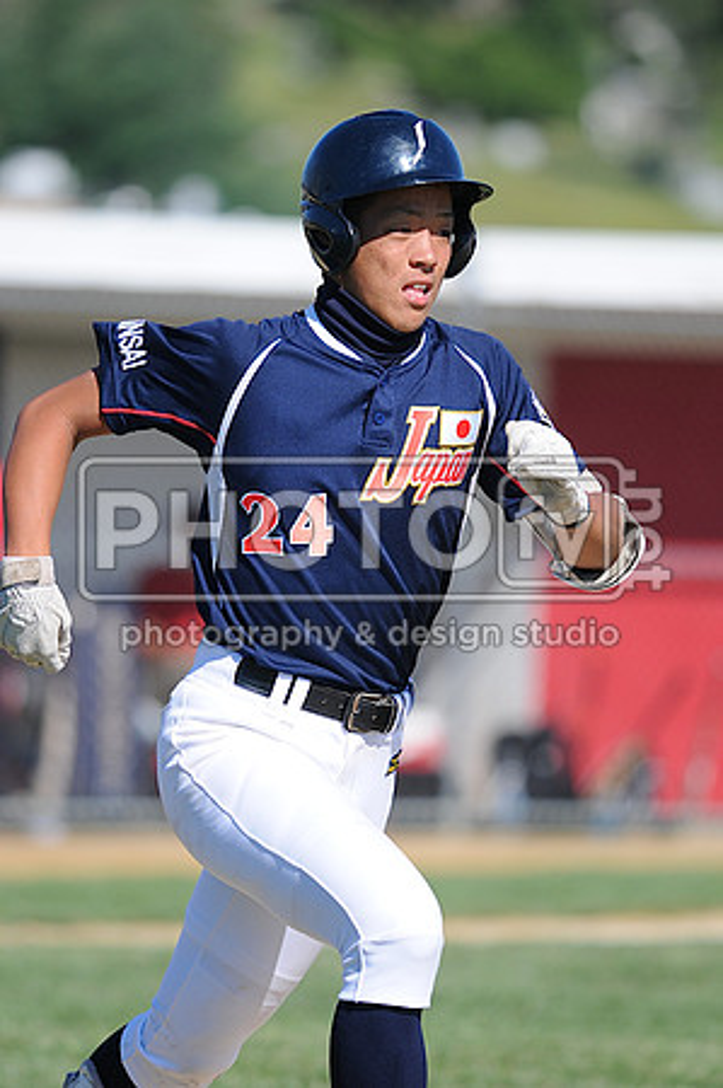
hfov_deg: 3.0
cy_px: 544
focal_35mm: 450
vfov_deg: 4.6
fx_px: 13587
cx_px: 362
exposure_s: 1/1600
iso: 200
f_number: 4
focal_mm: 300
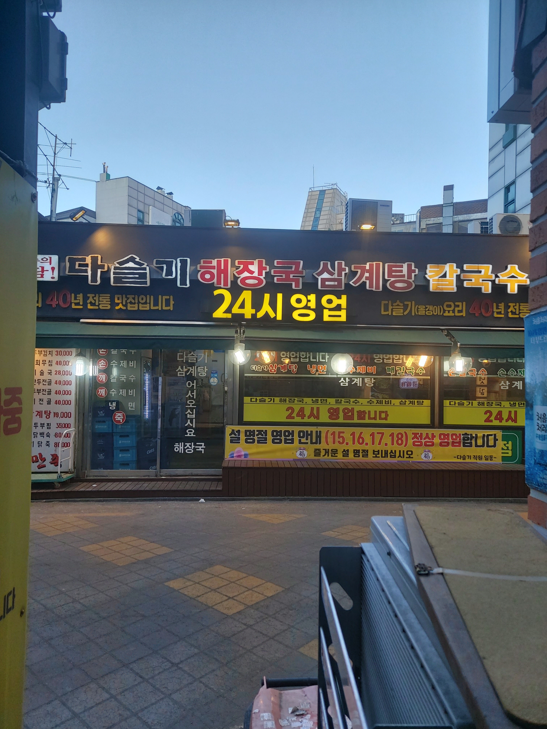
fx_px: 527
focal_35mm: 25
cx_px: 274
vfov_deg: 69.4
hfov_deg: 54.9
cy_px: 364
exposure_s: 1/197
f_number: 2
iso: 50
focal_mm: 4.58
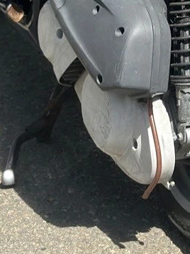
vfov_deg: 10.4
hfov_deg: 8.3
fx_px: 1312
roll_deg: -2.4
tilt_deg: -3.9
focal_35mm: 179
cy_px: -209
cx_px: 153
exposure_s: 1/4566
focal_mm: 6.86
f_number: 1.78
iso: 100
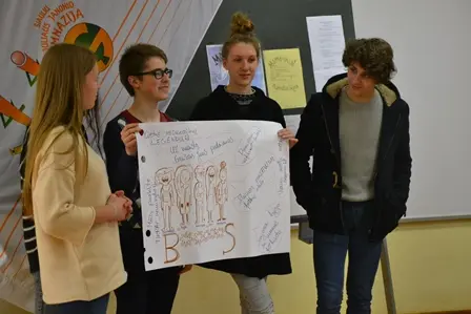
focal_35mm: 87
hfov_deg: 23.4
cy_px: 157
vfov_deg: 15.7
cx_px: 236
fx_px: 1139
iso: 1600
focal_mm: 58
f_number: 5
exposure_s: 1/60
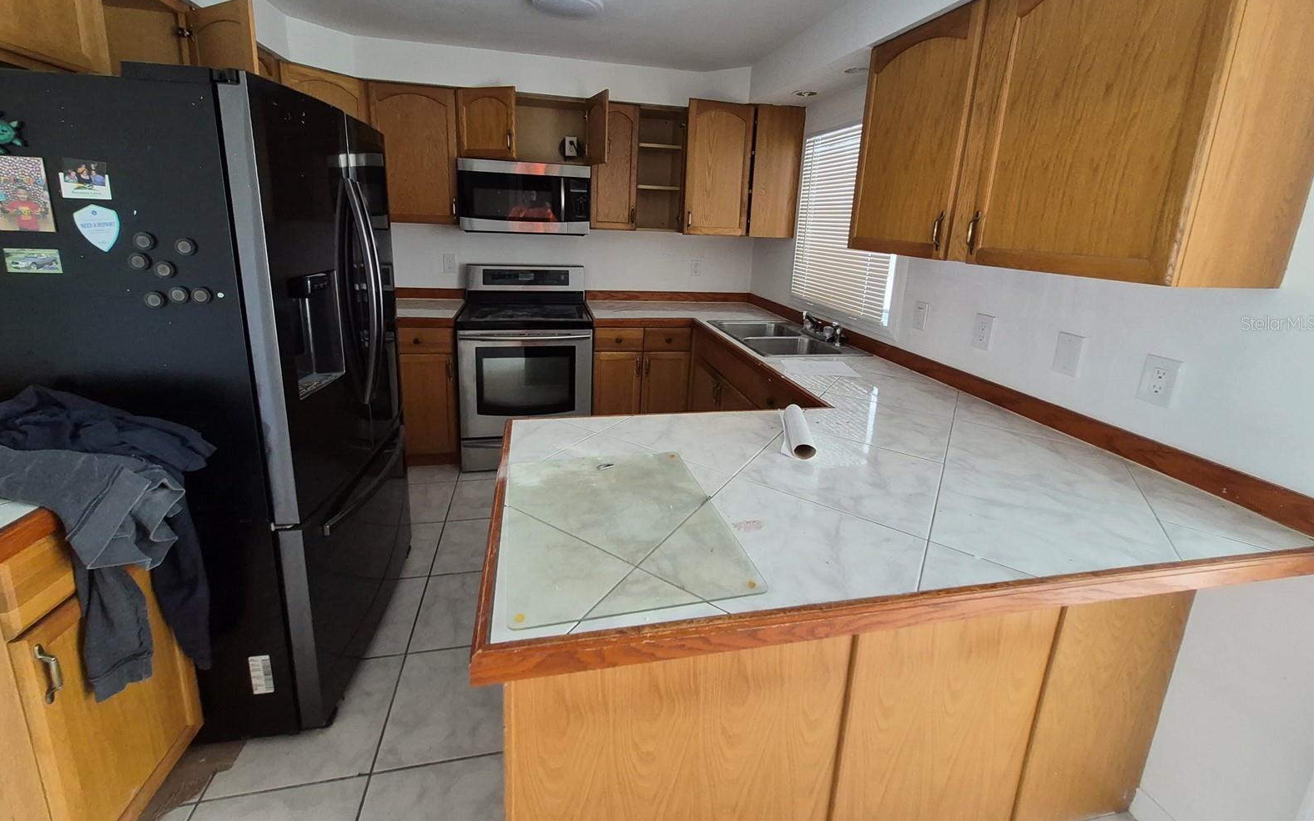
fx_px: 501
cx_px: 652
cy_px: 323
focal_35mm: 14
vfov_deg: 77.6
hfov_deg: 105.3
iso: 640
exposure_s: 1/60
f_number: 2.2
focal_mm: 1.74
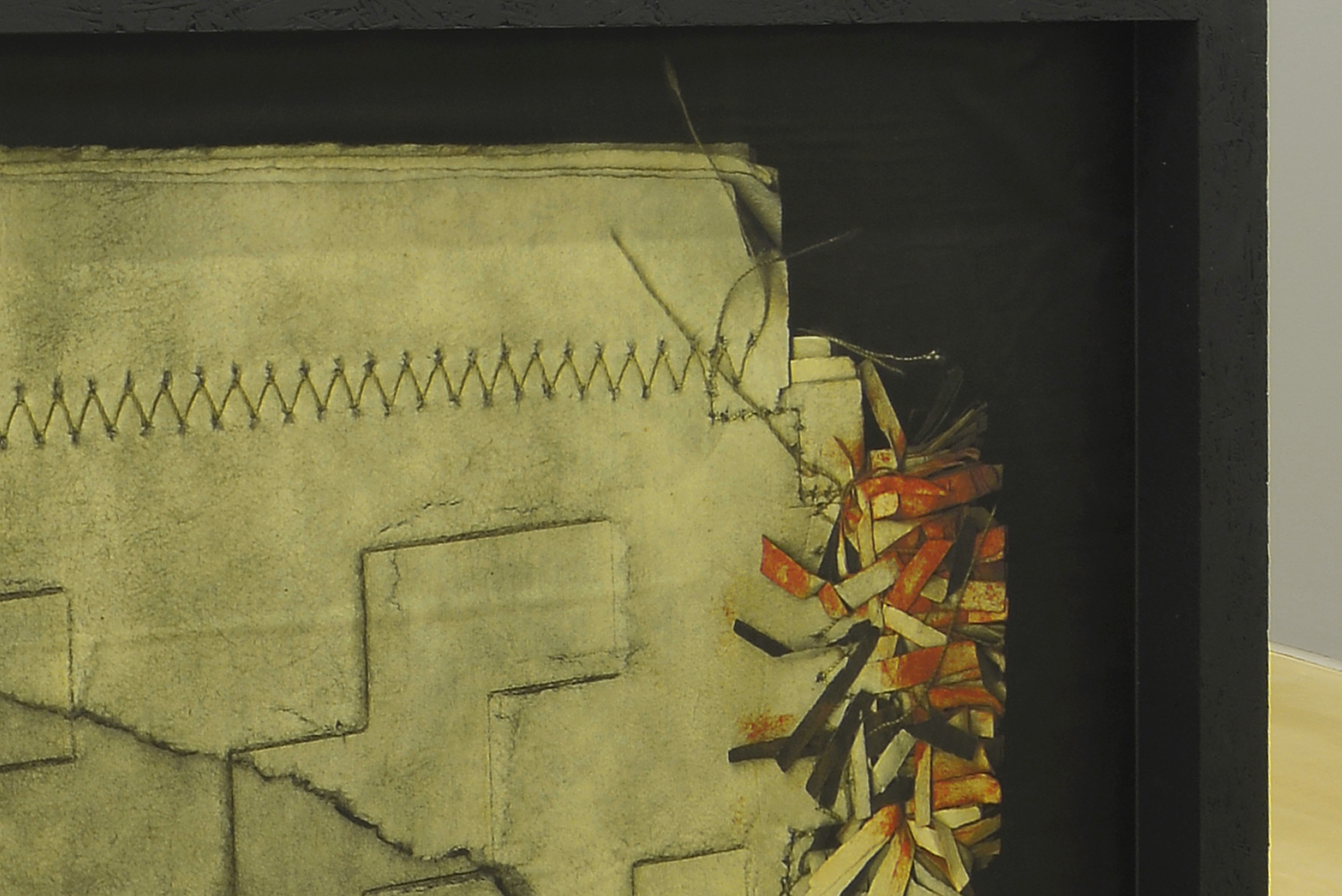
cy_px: 553
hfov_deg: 27.1
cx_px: -301
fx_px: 2424
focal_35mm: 65
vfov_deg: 20.9
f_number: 10
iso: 100
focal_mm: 17
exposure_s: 1.3
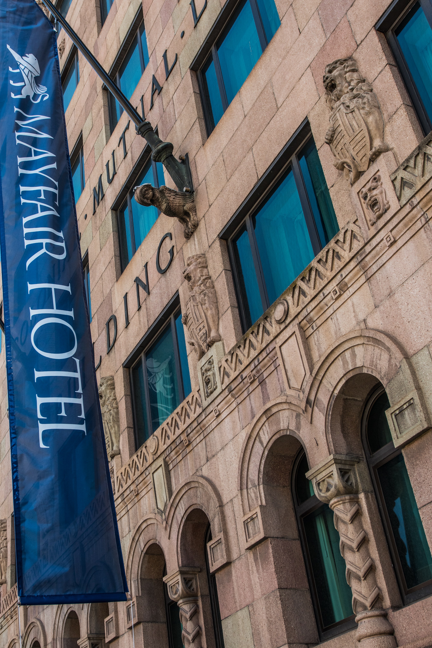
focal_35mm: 45
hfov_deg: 29.8
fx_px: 810
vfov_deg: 43.6
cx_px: 160
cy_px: 349
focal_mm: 35
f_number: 7.1
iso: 200
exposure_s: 1/320
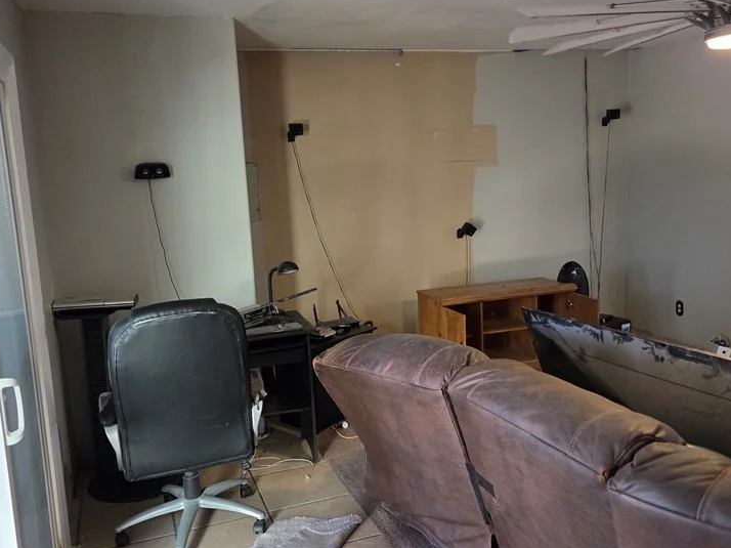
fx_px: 697
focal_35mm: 33
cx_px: 377
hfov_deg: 55.4
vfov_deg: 42.9
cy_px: 265
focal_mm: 5.4
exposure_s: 1/120
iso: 800
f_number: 1.8
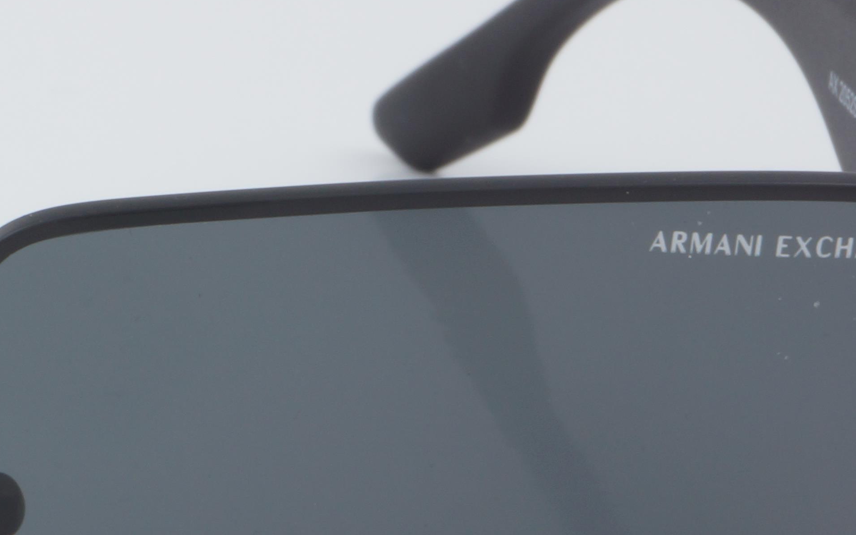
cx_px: -225
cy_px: 431
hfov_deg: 7.9
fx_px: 6149
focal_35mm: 264
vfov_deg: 5.0
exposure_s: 1/4
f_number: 32
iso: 100
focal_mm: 55
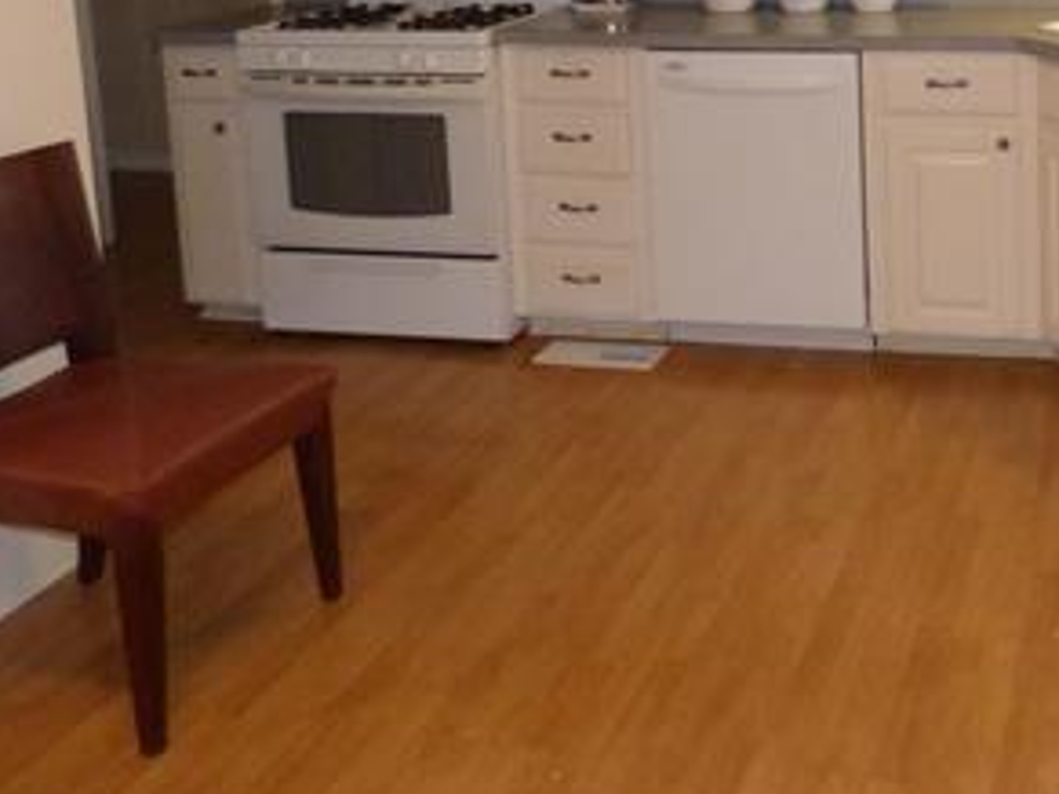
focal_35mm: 44
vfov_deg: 30.8
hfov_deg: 40.3
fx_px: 1346
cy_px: 25
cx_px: 921
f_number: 2.8
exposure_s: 1/60
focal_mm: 3.58
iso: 800
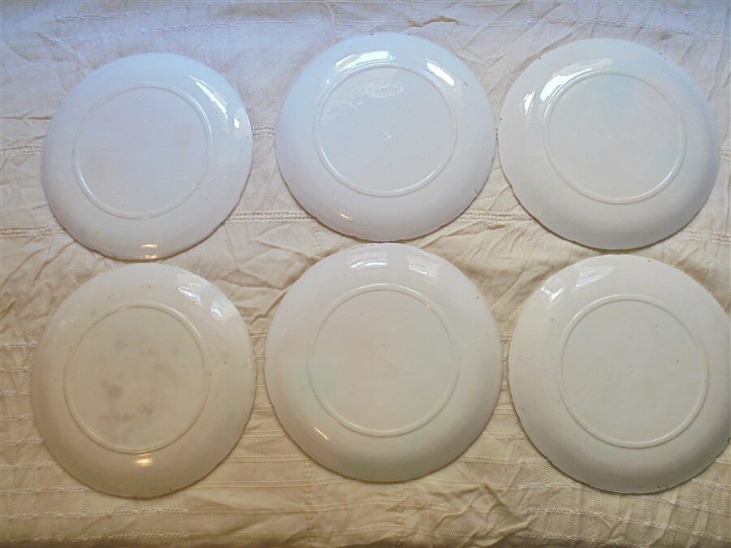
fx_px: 612
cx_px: 366
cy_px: 274
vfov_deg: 48.2
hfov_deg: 61.7
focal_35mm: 29
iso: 250
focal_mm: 5.3
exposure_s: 1/30
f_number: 3.7
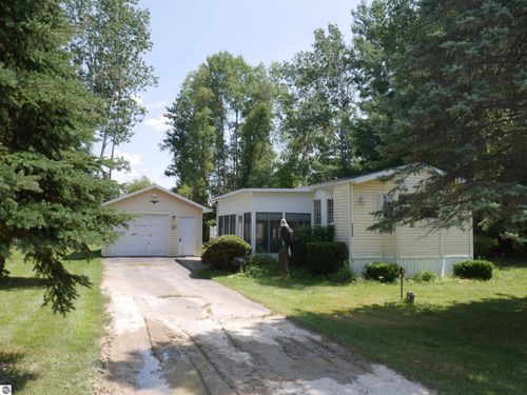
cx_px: 264
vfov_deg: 44.2
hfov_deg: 56.8
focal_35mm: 32
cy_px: 198
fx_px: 487
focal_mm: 16
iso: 200
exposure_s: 1/100
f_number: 13
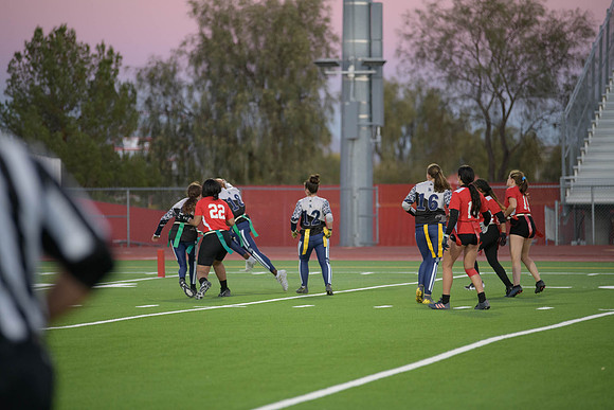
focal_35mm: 180
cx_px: 307
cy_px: 205
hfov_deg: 11.4
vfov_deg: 7.6
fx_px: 3071
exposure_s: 1/640
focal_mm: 180
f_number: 2.8
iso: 1600
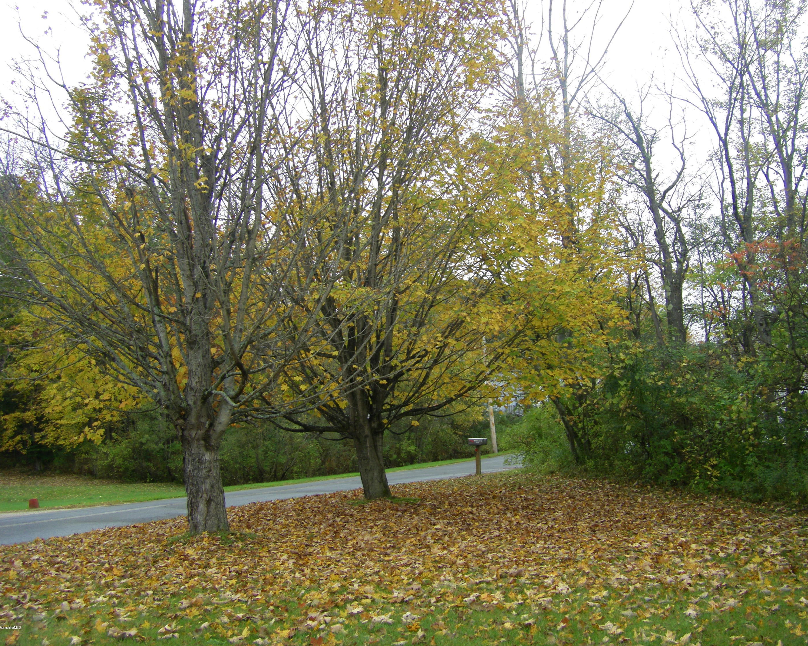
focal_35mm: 40
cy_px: 321
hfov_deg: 45.8
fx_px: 956
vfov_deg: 37.3
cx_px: 433
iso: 64
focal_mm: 6.3
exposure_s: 1/80
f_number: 3.5
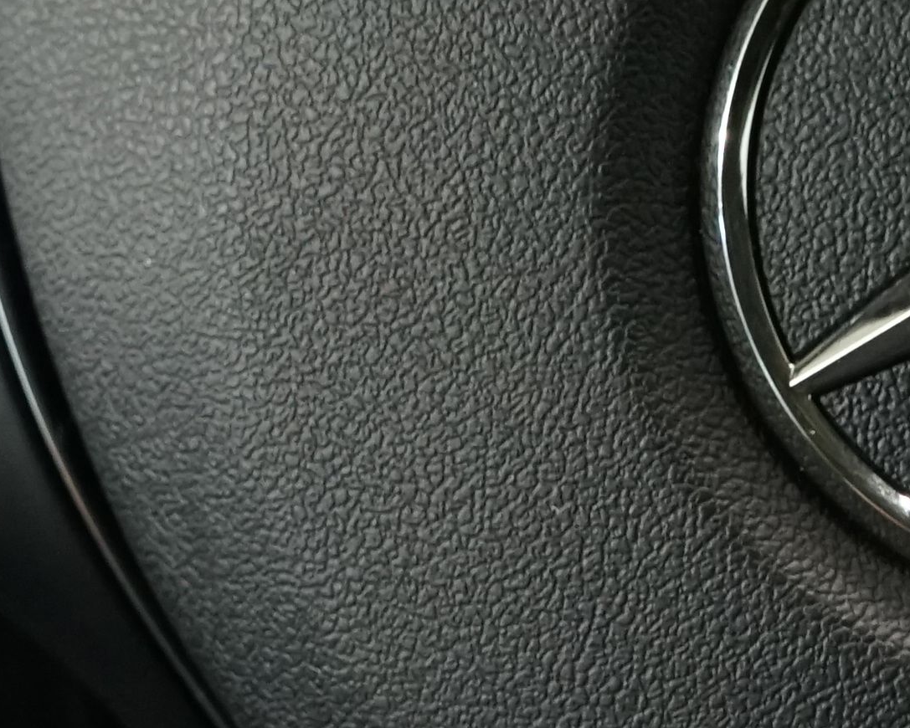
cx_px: 1015
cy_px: 501
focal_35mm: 145
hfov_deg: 13.0
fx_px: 3906
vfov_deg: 10.6
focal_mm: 28
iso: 2000
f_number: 5.6
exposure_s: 1/25
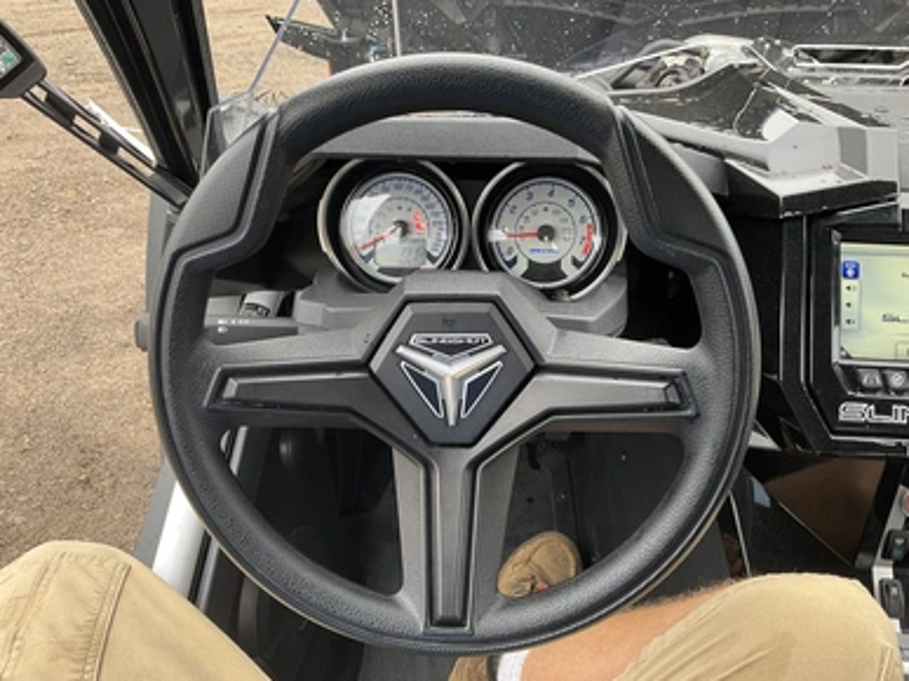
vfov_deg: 46.8
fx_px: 788
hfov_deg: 60.0
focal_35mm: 30
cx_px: 463
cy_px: 348
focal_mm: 3
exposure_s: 1/122
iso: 40
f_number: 1.8
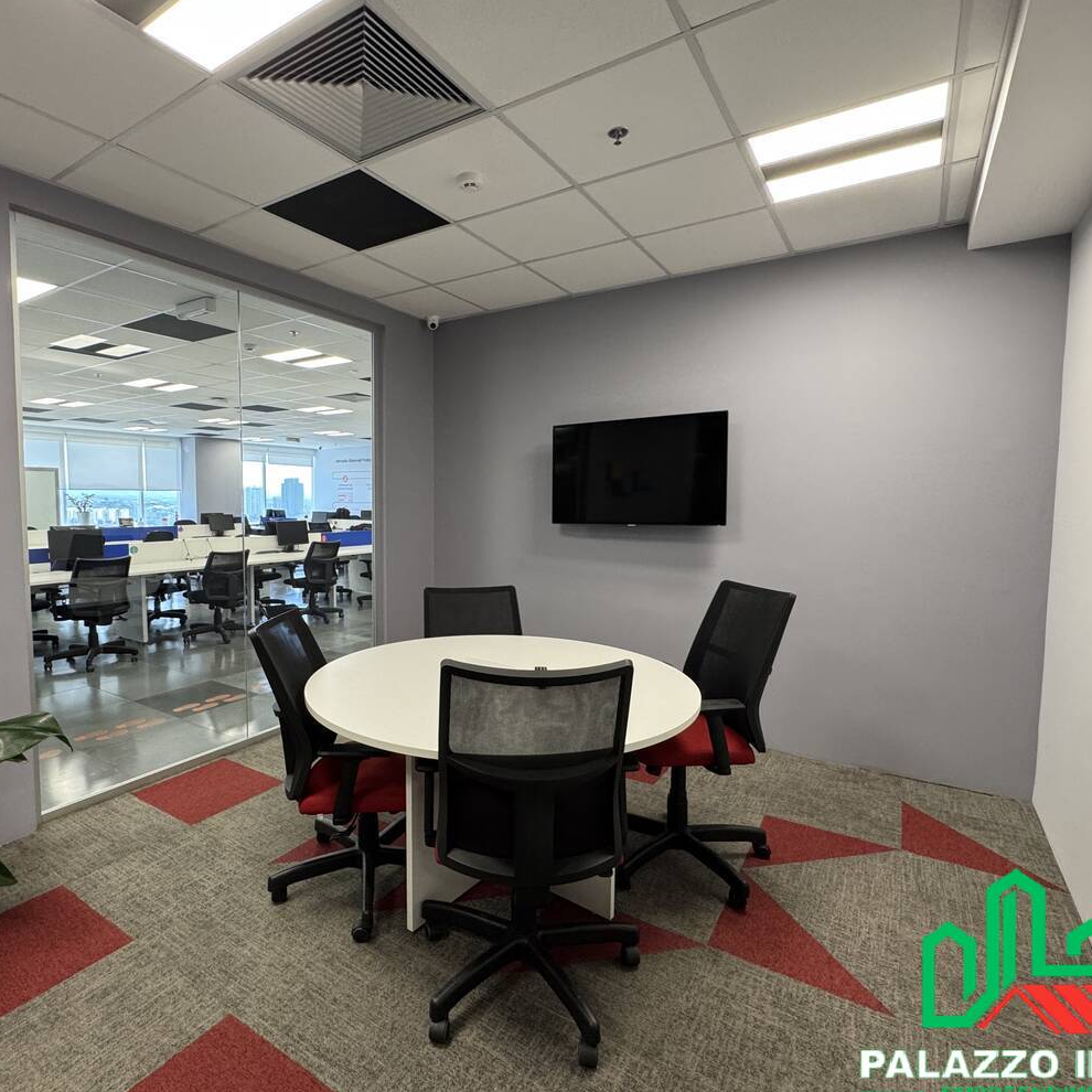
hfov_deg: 80.3
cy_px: 544
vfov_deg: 80.7
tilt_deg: -3.9
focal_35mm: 18
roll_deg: -0.1
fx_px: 642
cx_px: 472
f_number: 2.2
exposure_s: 1/120
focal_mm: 2.22
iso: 250
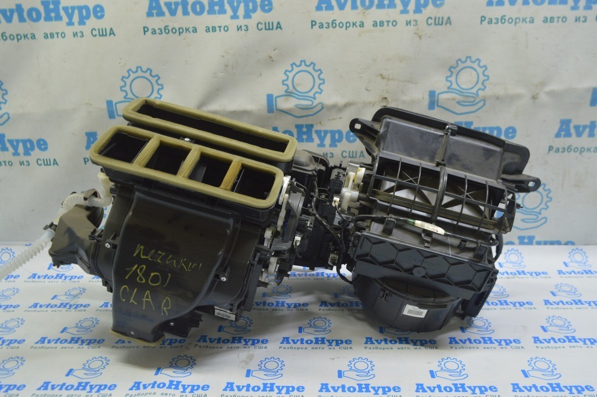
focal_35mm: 32
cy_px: 198
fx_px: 522
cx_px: 298
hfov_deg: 59.5
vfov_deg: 41.6
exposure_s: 1/20
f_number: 5.6
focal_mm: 21
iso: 400
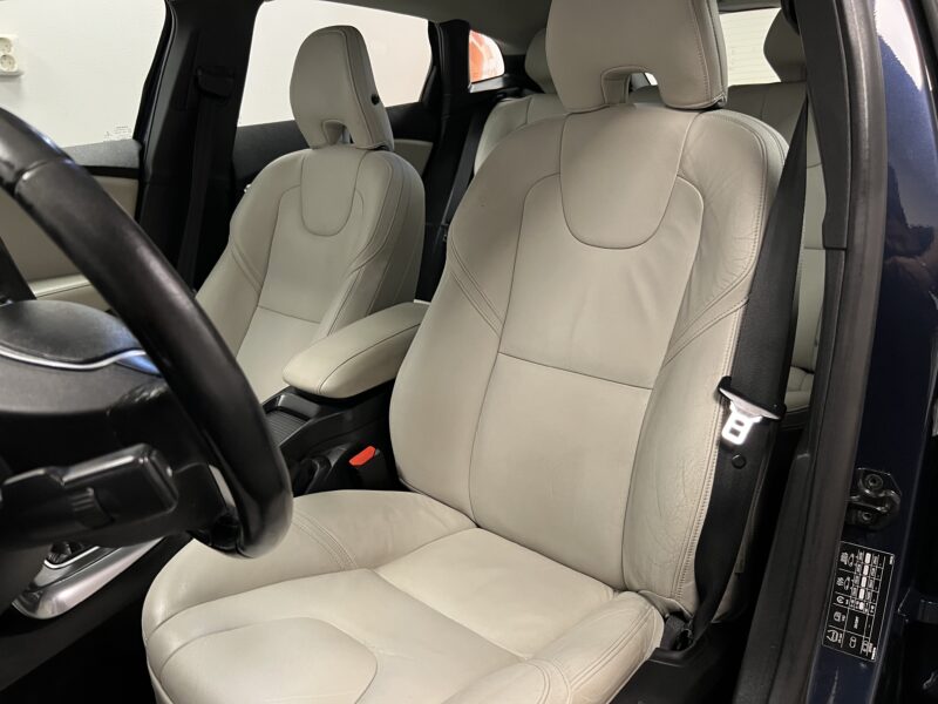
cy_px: 352
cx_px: 469
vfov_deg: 53.1
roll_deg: +0.9
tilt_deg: -19.5
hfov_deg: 67.3
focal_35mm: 26
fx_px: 705
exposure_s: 1/50
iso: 250
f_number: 1.5
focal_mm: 5.7
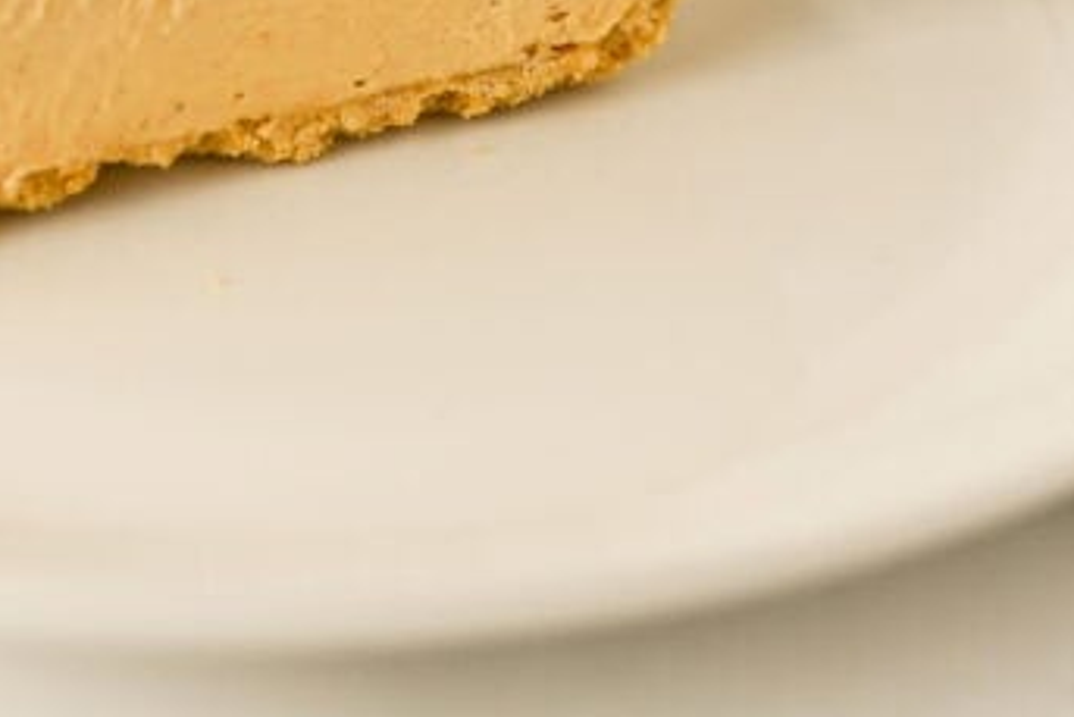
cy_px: -343
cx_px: 495
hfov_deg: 13.8
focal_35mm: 149
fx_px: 4447
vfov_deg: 9.0
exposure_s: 1/160
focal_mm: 50
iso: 160
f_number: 3.5
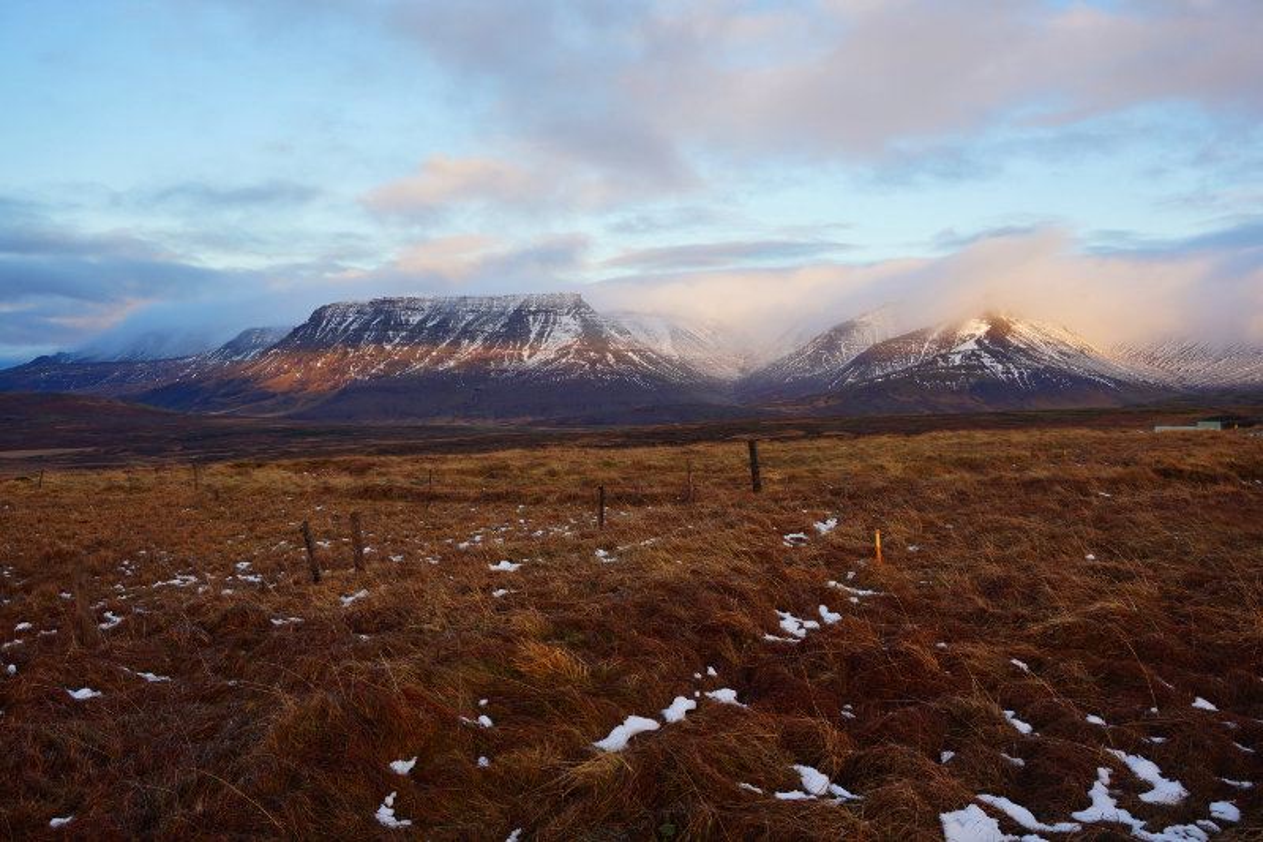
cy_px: 421
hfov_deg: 53.1
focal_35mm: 36
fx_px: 1263
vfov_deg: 36.9
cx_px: 632
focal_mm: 24
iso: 100
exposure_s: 1/60
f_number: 6.3
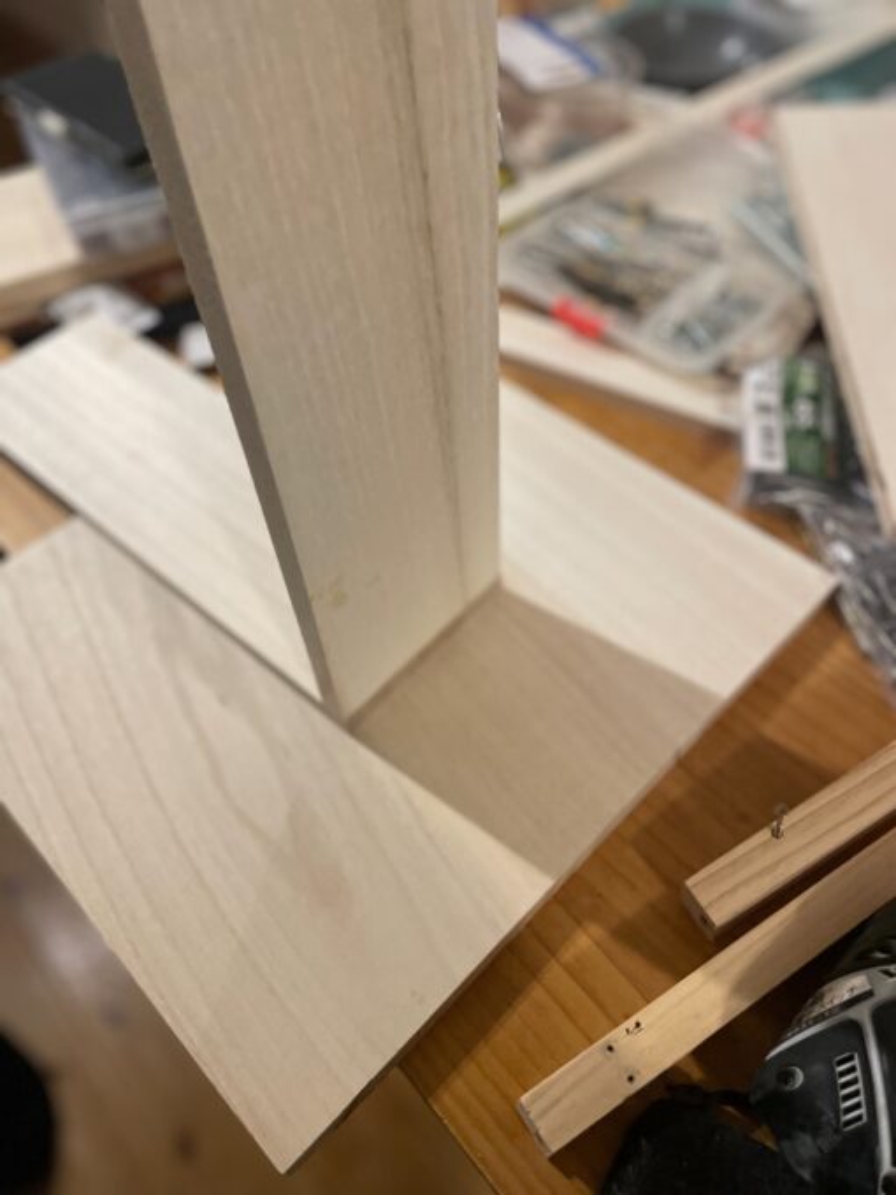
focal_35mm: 26
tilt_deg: -52.4
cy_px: 598
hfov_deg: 53.1
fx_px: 897
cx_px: 448
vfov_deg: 67.3
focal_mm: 4.2
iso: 250
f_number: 1.6
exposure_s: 1/60
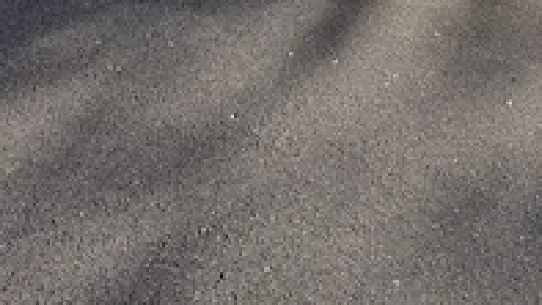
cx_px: 388
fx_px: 733
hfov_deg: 39.7
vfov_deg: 19.1
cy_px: -212
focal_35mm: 51
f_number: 1.8
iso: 25
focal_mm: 5.4
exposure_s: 1/2500
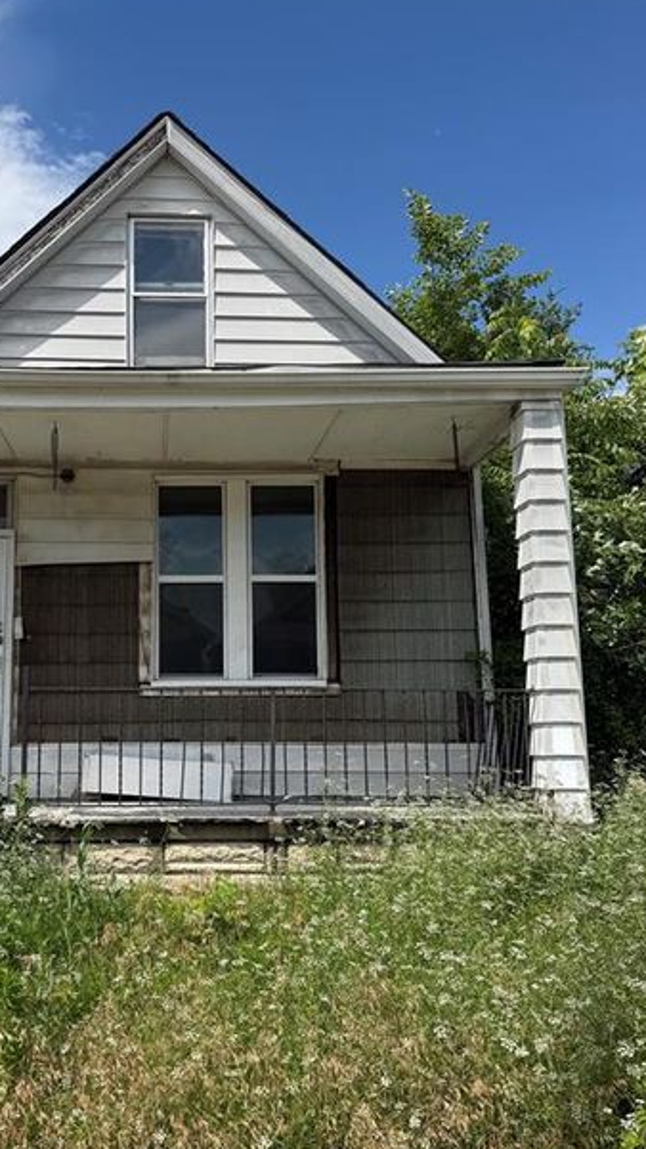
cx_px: 174
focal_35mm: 29
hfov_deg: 39.3
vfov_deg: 66.0
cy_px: 613
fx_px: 883
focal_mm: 6.76
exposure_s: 1/5714
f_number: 1.78
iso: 80
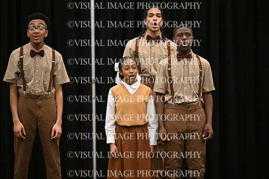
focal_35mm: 200
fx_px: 1495
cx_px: 134
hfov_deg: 10.3
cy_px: 90
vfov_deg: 6.9
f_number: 2.8
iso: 6400
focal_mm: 200
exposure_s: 1/1000
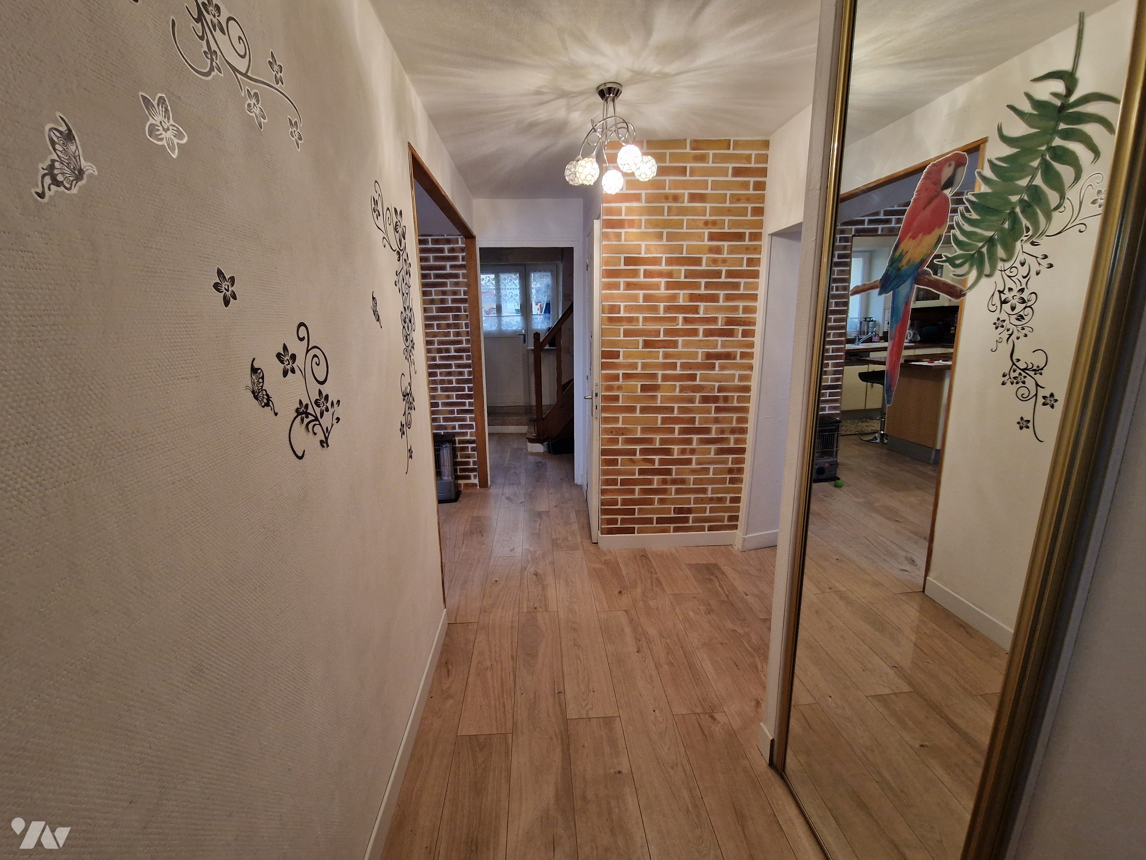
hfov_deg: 106.2
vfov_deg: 89.9
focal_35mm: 13
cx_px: 573
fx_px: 430
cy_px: 430
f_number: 2.2
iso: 250
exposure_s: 1/50
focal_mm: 2.2
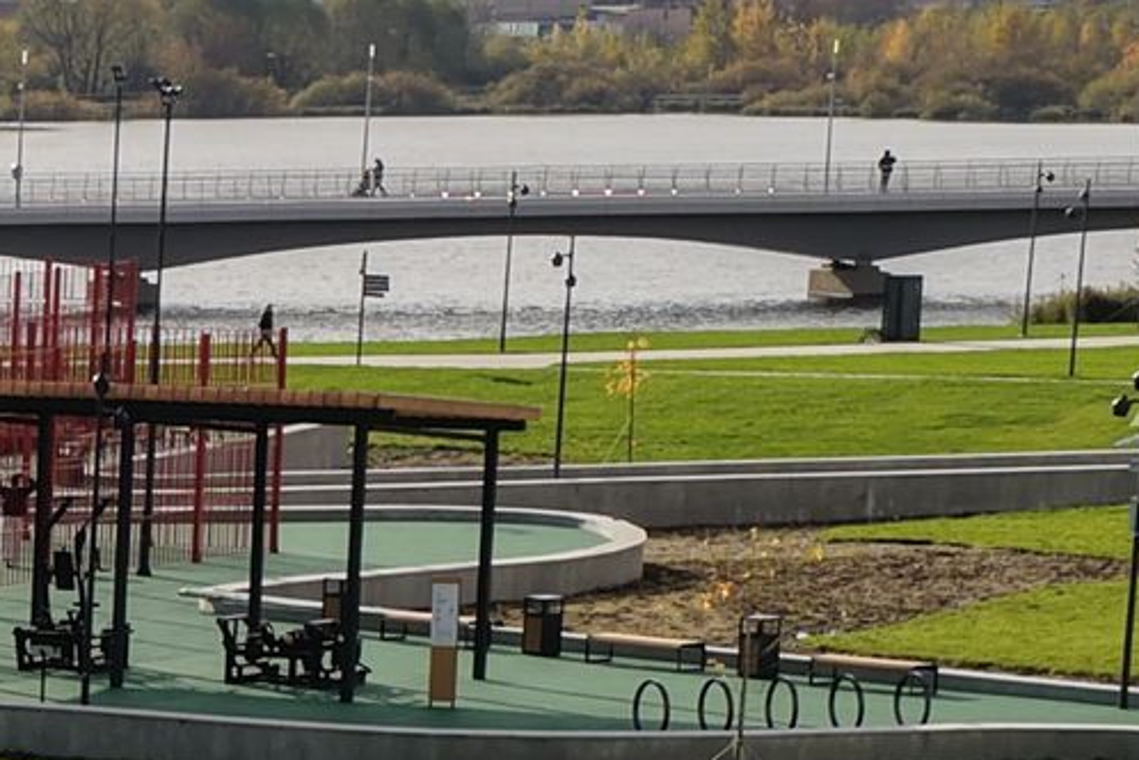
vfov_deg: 7.4
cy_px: 1298
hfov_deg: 9.7
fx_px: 5758
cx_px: -1754
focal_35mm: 182
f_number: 4.5
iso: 100
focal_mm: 14.45
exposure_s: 1/50
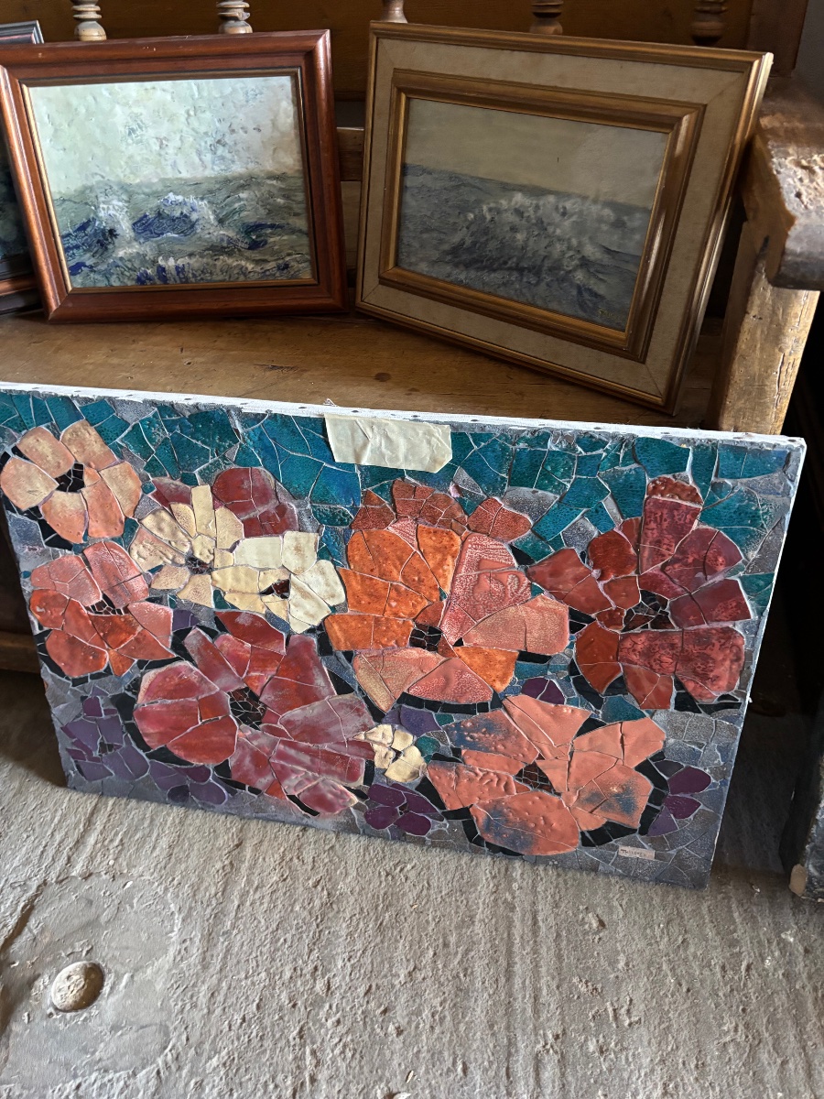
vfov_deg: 67.3
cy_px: 550
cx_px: 412
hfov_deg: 53.1
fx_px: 825
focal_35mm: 26
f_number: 1.6
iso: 640
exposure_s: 1/38
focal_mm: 5.96
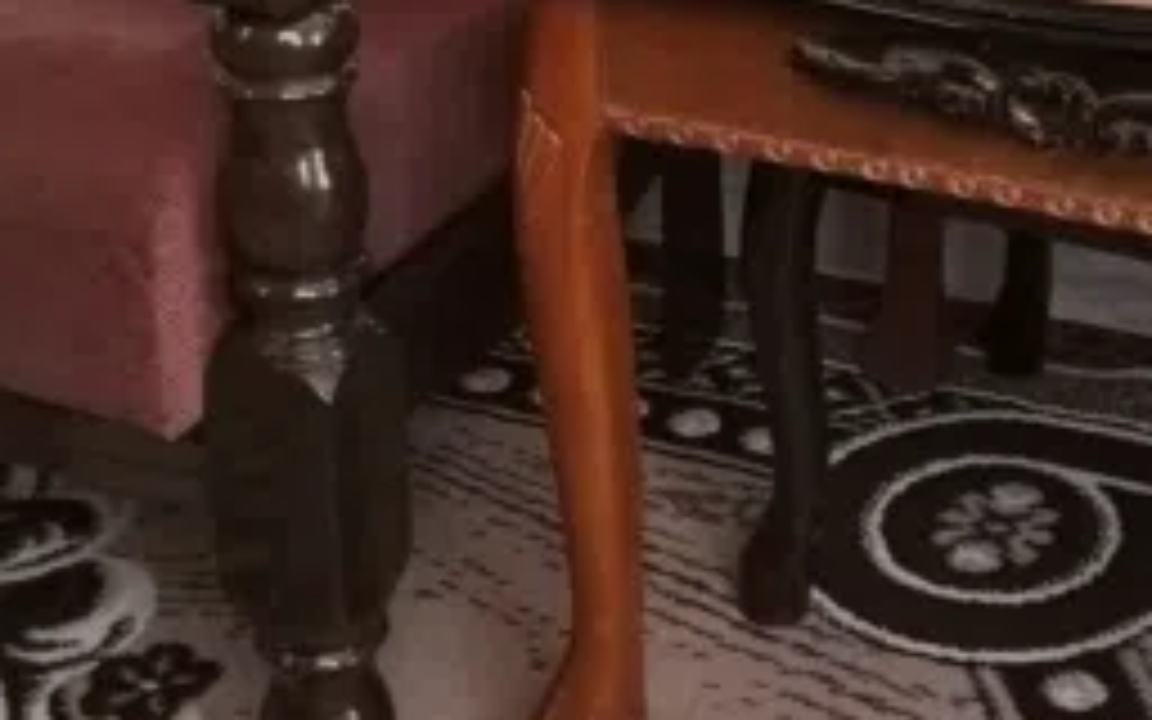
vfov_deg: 20.8
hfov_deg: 33.5
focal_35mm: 61
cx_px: 612
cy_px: 68
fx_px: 1915
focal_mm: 4.09
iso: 2327
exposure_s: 1/25
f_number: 1.6
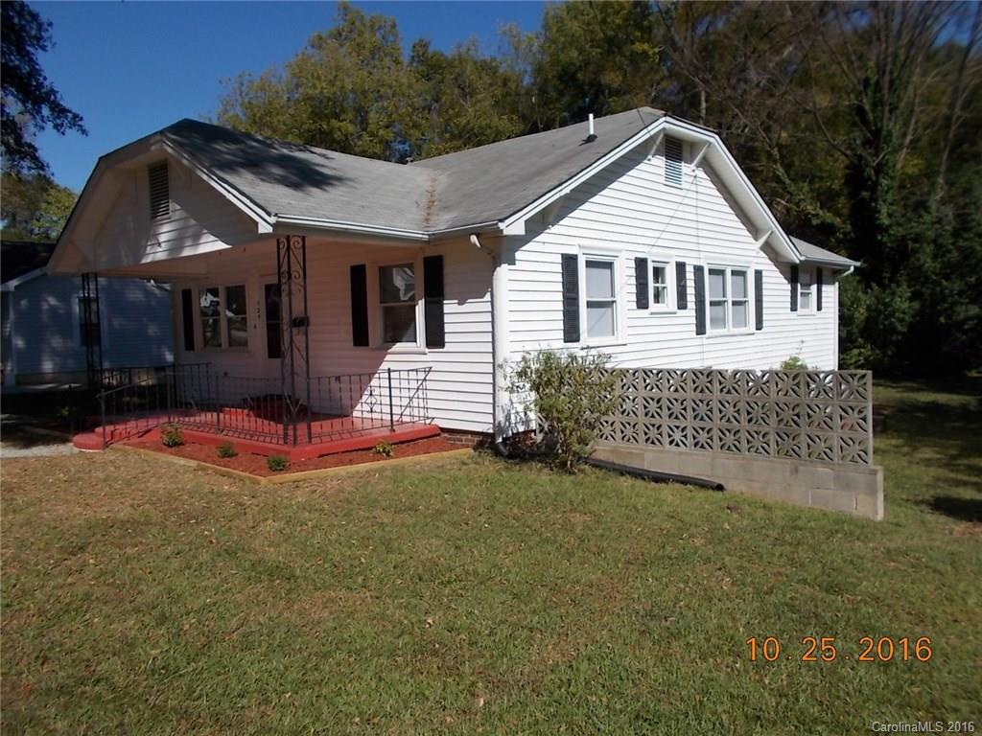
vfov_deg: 53.1
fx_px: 738
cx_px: 491
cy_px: 368
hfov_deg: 67.3
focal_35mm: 26
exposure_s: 1/250
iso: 80
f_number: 8
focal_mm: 4.6
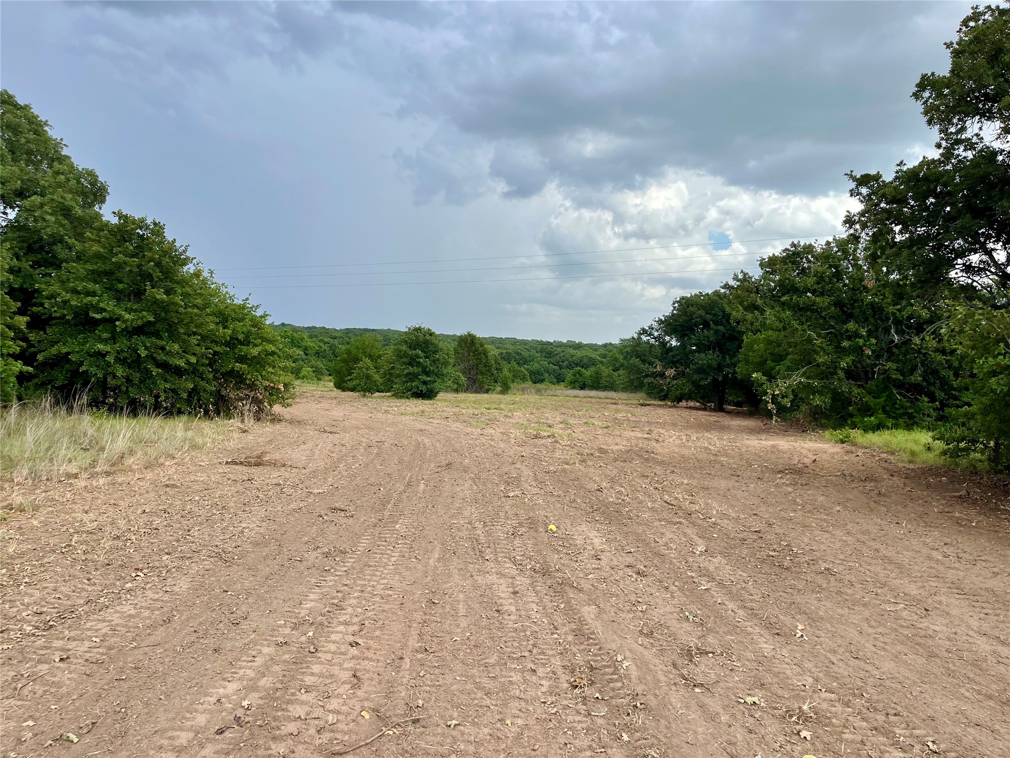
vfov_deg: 53.1
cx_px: 505
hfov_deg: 67.3
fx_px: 759
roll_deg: -1.1
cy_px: 379
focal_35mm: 26
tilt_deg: -4.2
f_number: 1.6
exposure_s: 1/1600
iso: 50
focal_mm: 5.1
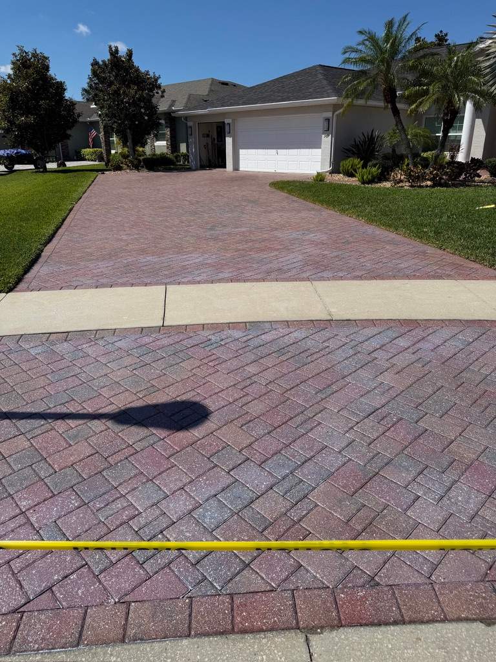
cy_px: 331
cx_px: 248
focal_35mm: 24
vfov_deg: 71.6
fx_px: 459
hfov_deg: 56.8
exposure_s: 1/10309
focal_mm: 6.76
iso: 80
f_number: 1.78
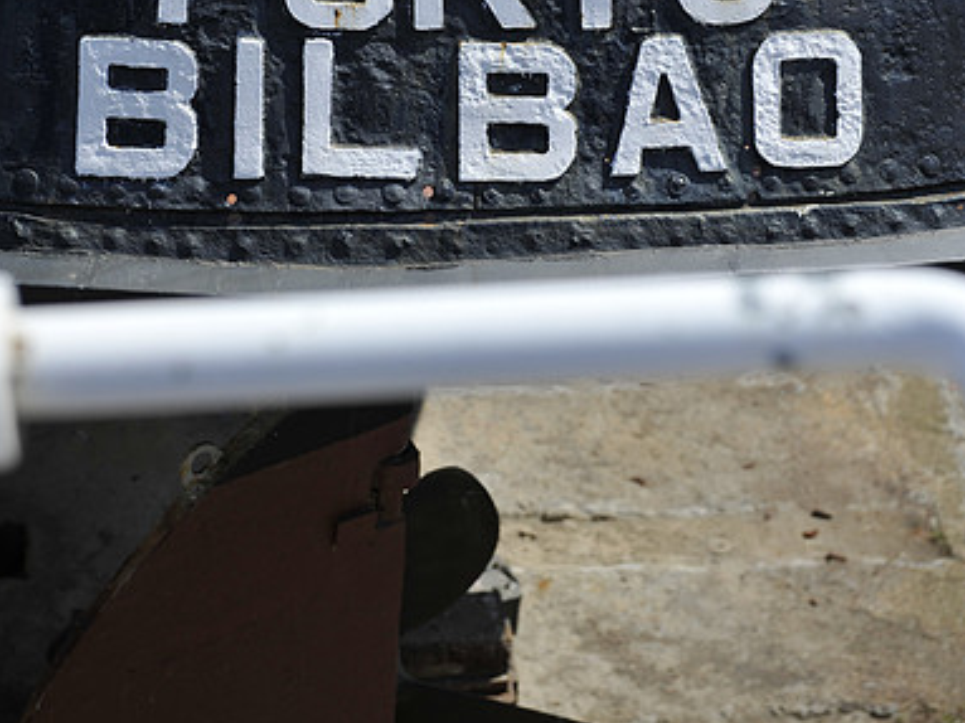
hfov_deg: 19.3
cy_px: 154
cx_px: 481
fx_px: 2843
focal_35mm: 102
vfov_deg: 14.4
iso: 200
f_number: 4
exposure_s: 1/2000
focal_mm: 70
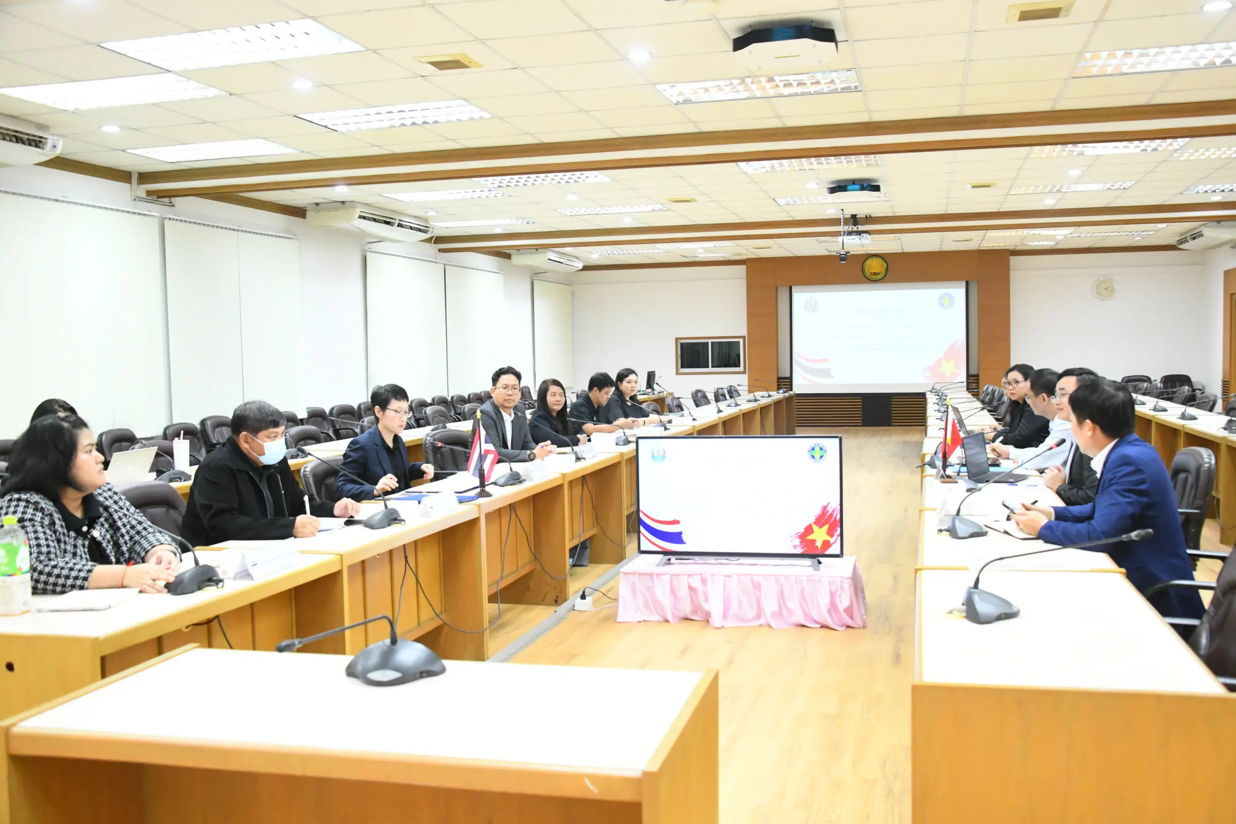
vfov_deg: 40.0
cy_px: 424
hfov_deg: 57.2
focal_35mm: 33
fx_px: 1133
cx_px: 633
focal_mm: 32
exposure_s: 1/200
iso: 8000
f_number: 5.6
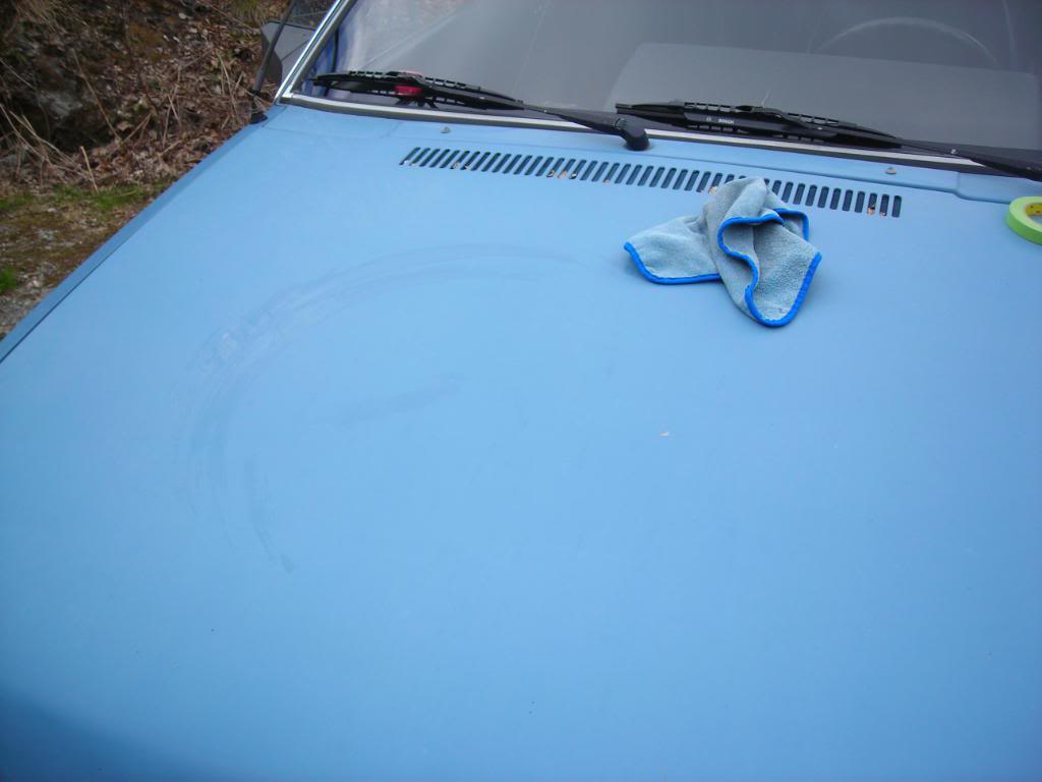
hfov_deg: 49.0
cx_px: 521
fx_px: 1144
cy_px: 391
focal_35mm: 38
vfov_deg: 37.7
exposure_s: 1/243
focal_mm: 6.3
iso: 50
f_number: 3.2
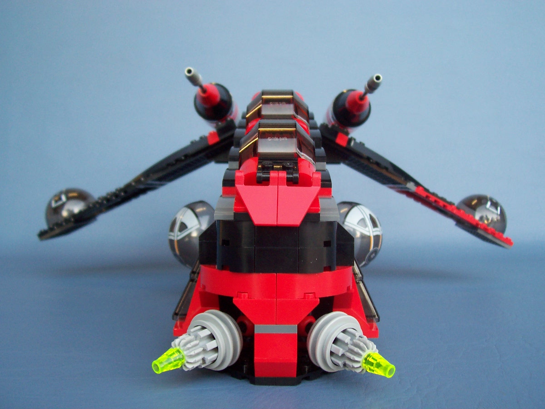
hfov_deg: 50.1
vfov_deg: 38.7
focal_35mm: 37
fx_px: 583
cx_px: 272
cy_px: 204
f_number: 2.8
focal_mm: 5.6
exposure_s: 1/30
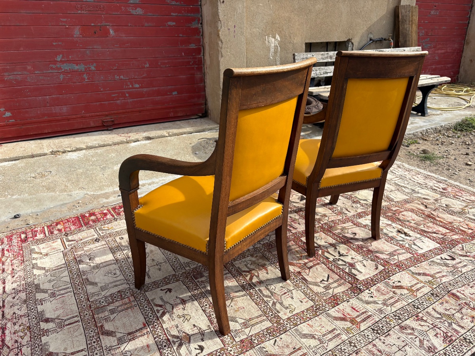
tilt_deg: -21.4
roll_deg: +1.1
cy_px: 178
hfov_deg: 67.3
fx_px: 357
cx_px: 238
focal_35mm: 26
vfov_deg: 53.1
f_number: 1.6
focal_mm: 5.96
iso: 50
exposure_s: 1/1550
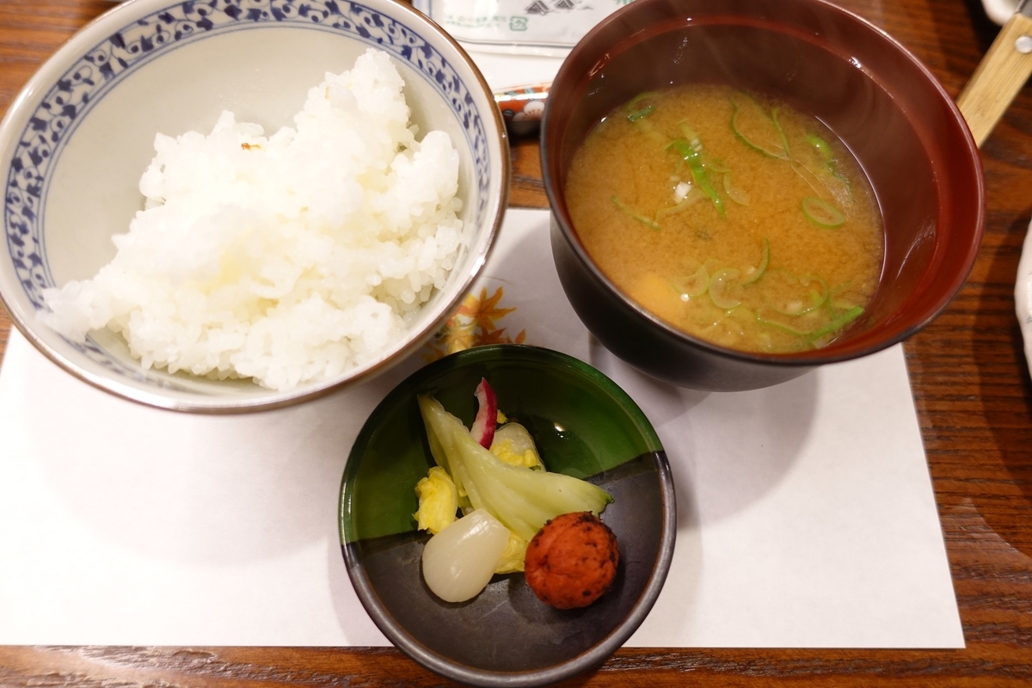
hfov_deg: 73.7
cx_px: 516
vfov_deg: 53.1
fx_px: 688
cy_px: 344
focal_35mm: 24
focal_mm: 8.8
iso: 320
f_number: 1.8
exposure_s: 1/30
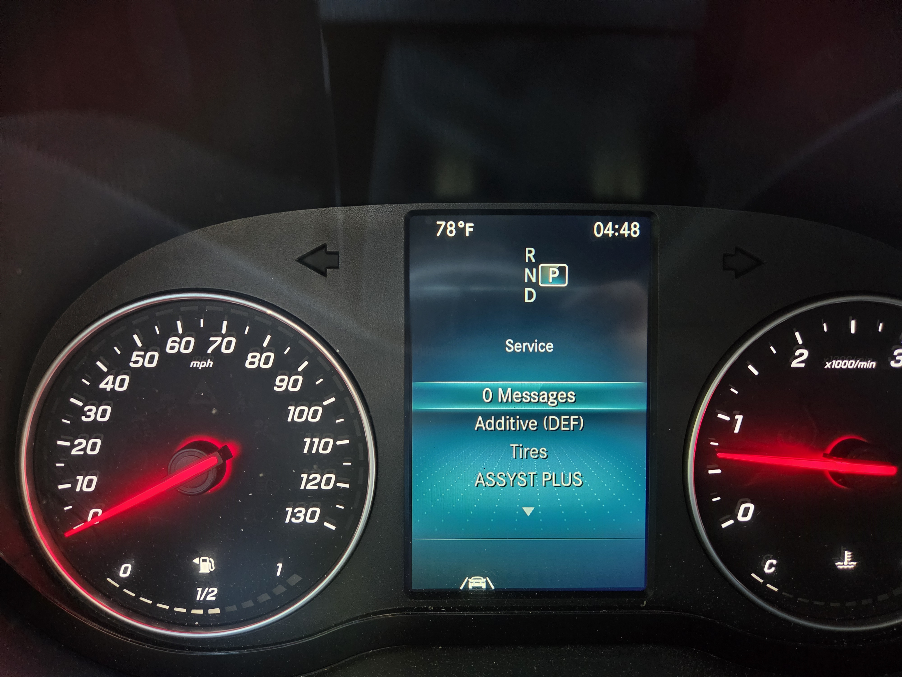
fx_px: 599
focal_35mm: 23
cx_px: 451
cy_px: 338
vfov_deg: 58.9
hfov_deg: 73.9
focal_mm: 5.4
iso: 640
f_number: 1.8
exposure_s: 1/55.9
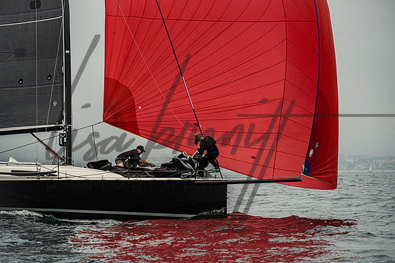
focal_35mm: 179
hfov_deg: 11.5
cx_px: 198
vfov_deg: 7.7
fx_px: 1961
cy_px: 132
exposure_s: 1/2500
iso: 400
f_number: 6.3
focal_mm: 175
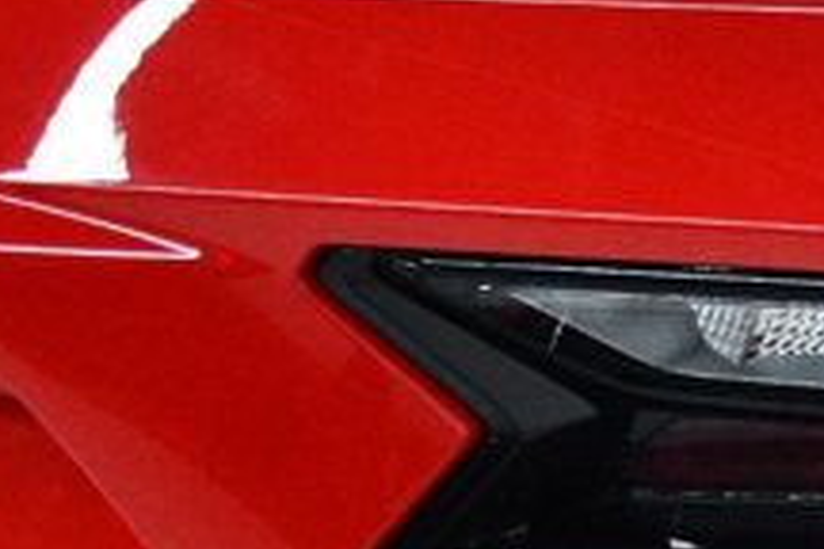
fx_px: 4349
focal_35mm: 190
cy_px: 1029
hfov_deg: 10.1
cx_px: 1598
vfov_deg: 7.0
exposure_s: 1/100
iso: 3200
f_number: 4
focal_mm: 27
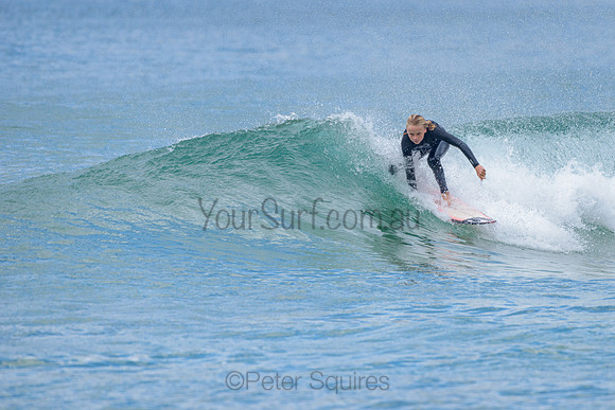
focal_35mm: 613
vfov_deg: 2.2
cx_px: 377
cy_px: 159
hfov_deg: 3.4
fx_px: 10480
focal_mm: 500
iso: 560
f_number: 5.6
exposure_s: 1/2000
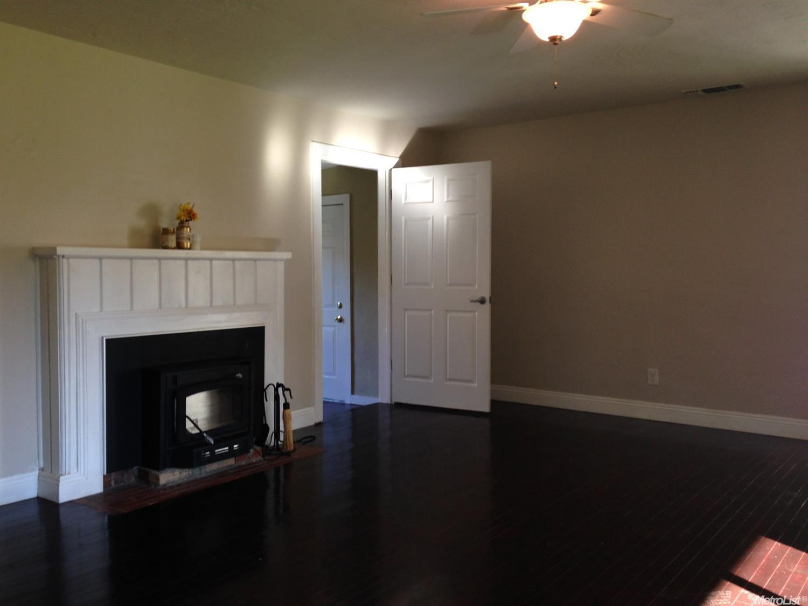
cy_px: 303
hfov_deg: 55.4
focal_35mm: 33
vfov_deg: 42.9
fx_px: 770
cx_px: 404
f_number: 2.4
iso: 50
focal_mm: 4.12
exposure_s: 1/27
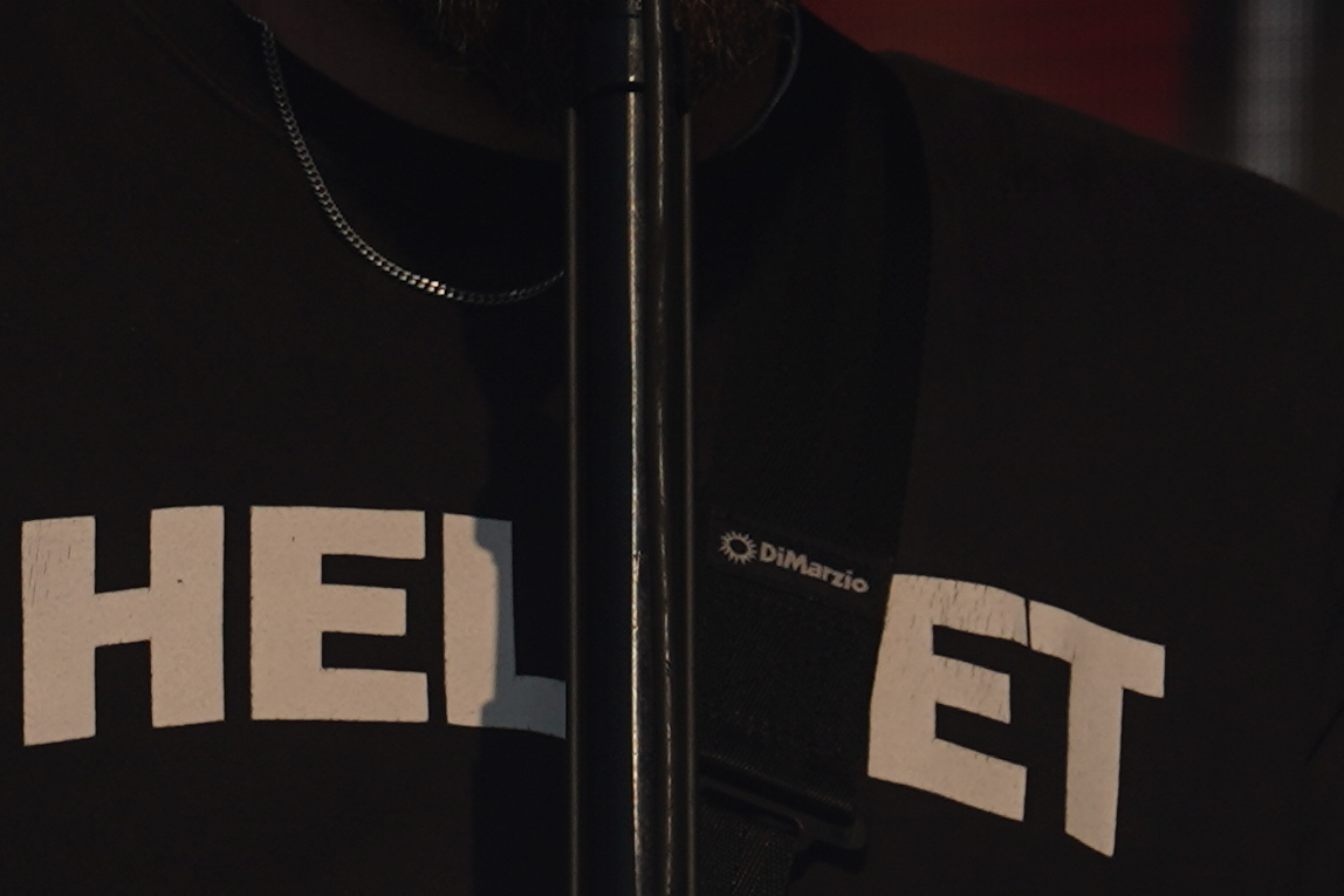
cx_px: 960
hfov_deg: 3.8
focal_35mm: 549
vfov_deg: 2.5
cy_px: 459
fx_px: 20492
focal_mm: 105
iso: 100
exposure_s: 1/1000
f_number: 8
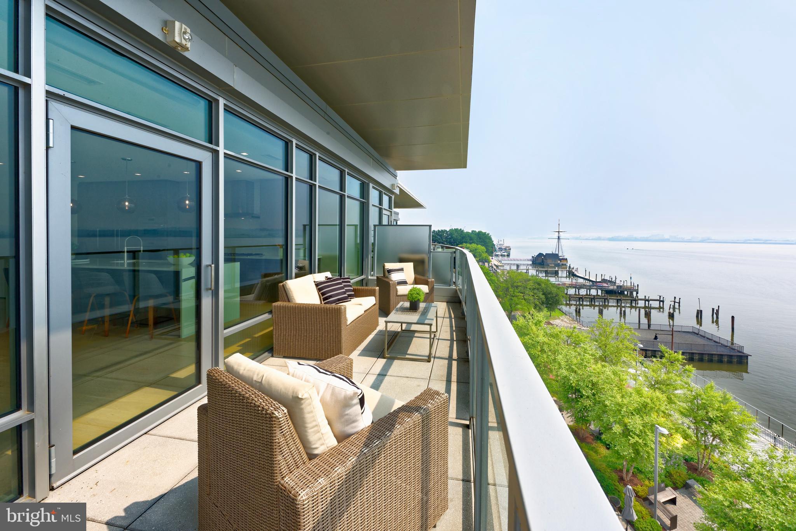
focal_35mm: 14
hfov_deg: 104.2
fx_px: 310
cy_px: 266
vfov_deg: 81.2
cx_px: 398
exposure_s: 1/125
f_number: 16
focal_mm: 14
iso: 200
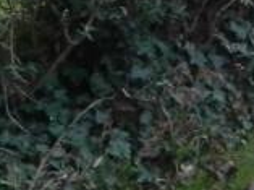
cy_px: -122
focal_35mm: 170
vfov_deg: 8.4
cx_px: 539
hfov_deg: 10.5
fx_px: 1245
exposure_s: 1/99.1
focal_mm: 4.6
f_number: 3.5
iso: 160
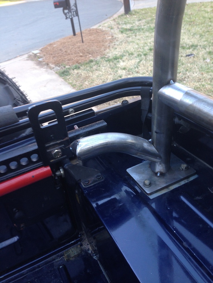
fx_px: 271
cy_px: 142
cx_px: 106
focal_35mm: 33
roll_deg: +6.9
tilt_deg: -28.5
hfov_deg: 42.9
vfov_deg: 55.4
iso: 50
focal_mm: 4.12
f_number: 2.4
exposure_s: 1/30
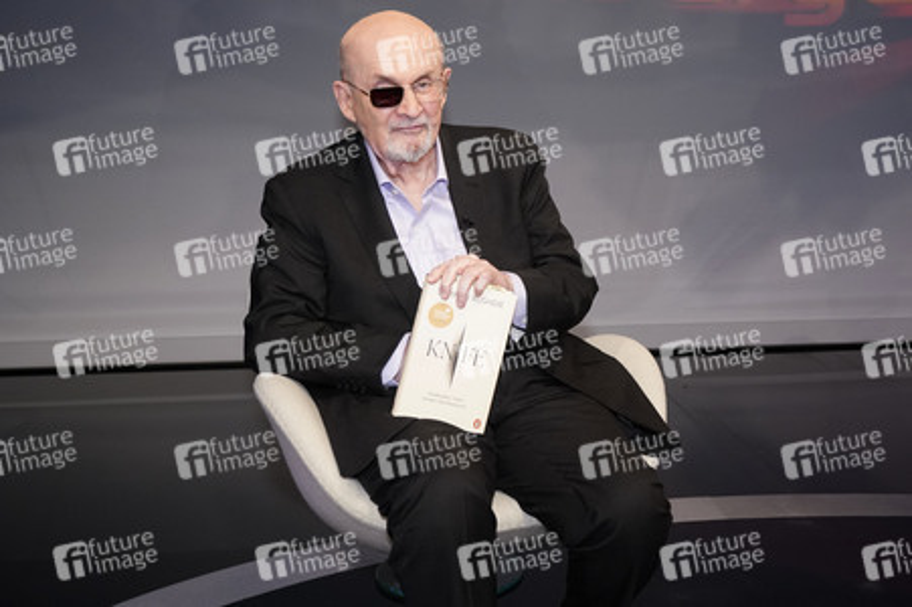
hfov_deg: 65.5
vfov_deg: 46.3
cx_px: 456
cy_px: 304
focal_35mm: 28
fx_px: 709
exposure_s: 1/200
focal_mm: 28
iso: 2000
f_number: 5
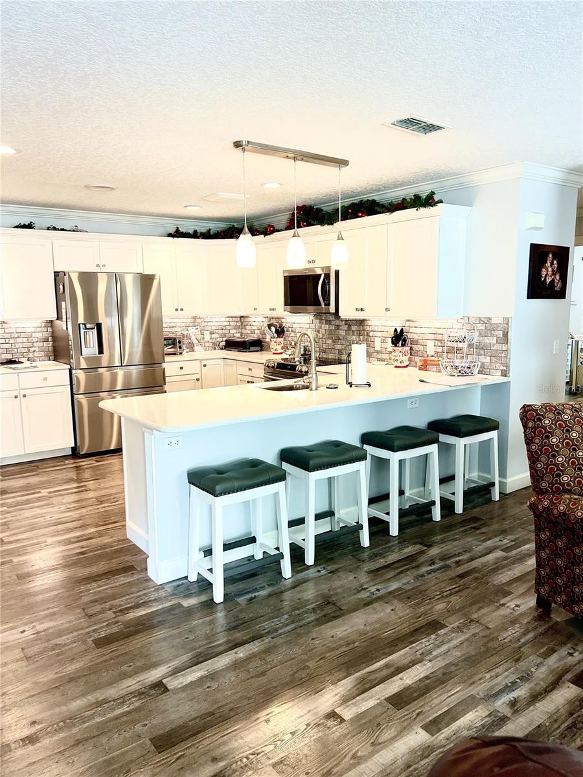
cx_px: 292
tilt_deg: -7.7
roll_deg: +0.6
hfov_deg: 53.1
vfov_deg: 67.3
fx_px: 584
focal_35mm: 26
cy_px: 388
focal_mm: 5.7
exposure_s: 1/120
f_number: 1.5
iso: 125
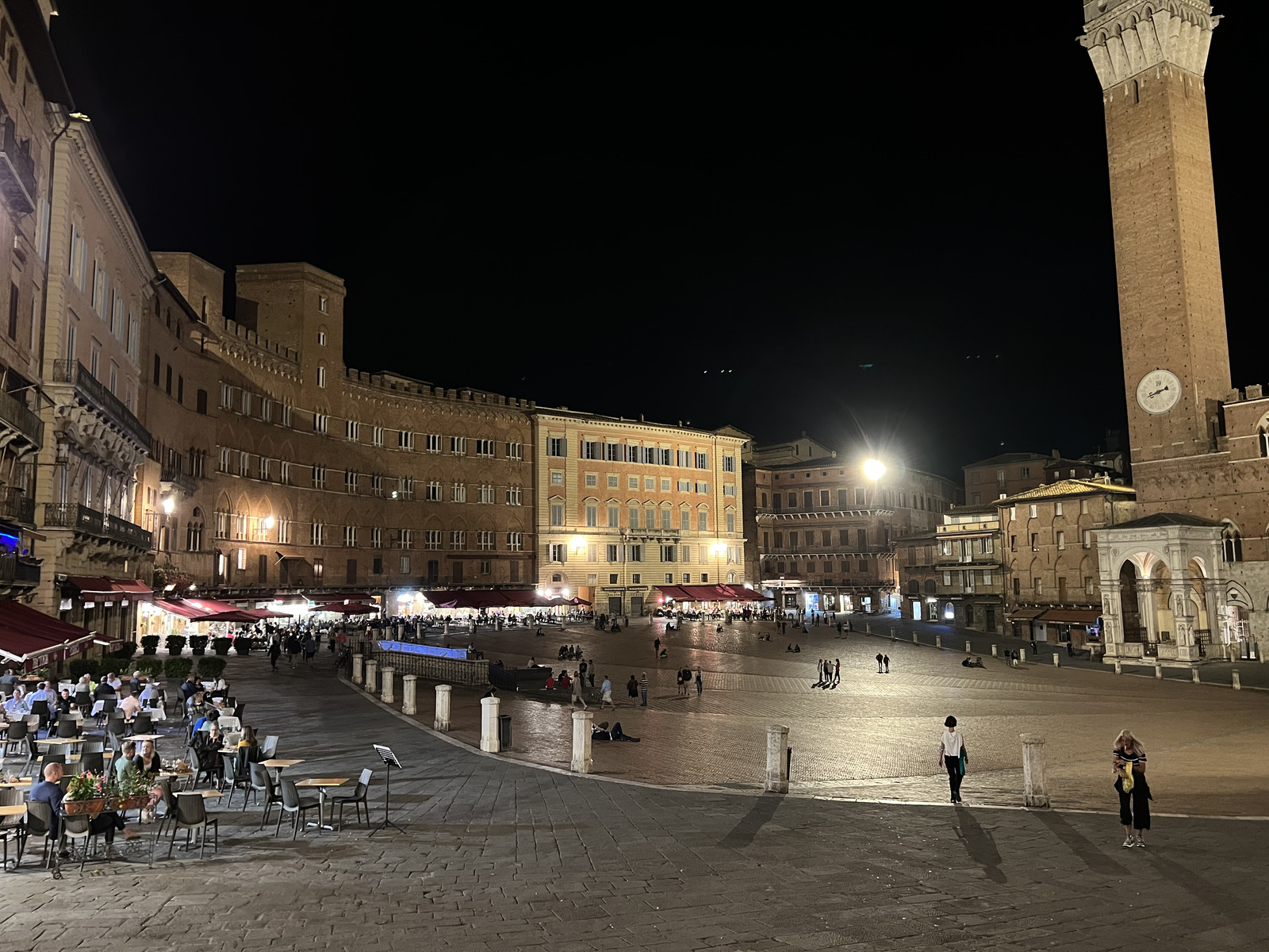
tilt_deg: +6.6
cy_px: 476
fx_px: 953
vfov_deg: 53.1
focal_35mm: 26
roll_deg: +1.2
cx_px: 634
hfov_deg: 67.3
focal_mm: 5.7
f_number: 1.5
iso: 800
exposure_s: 1/25
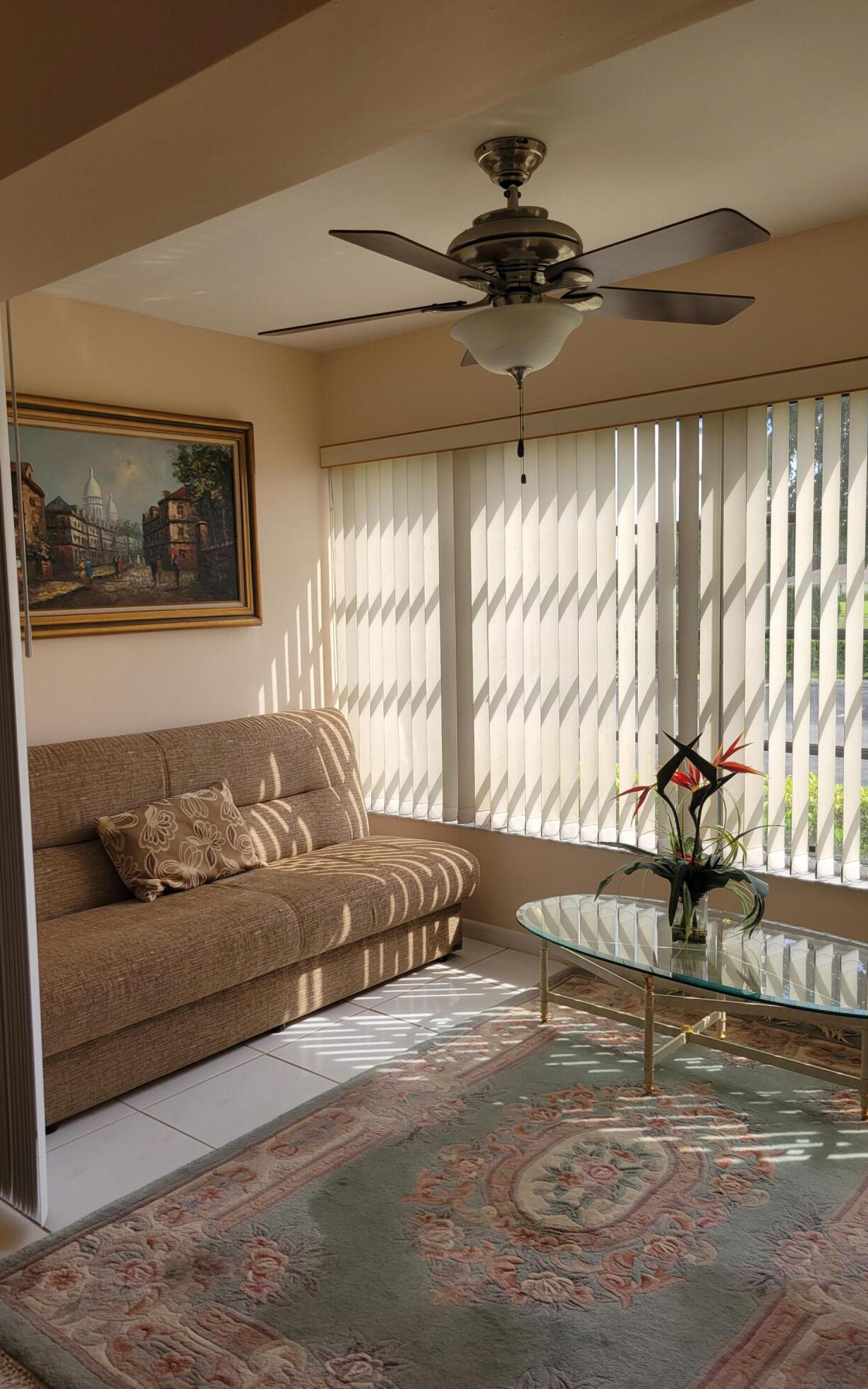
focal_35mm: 28
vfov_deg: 66.5
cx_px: 412
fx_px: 1060
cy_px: 703
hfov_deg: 44.5
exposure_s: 1/147
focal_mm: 5.4
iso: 40
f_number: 1.8
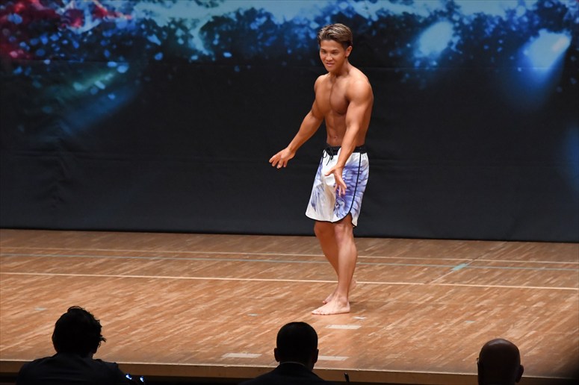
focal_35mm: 270
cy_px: 192
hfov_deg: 7.6
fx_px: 4340
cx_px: 290
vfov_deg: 5.1
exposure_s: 1/400
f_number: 5.6
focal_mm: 180
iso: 6400
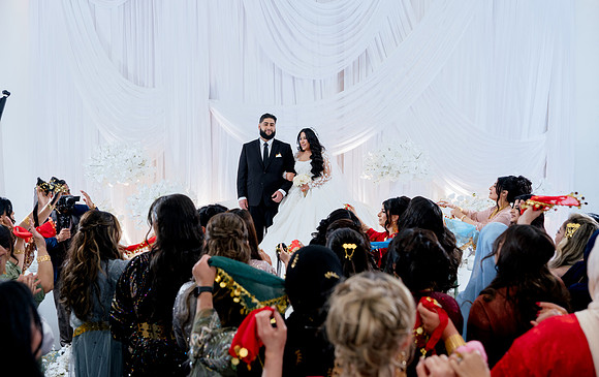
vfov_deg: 39.9
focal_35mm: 32
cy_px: 222
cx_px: 270
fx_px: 518
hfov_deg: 60.0
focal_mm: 28
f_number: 2.8
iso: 800
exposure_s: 1/160
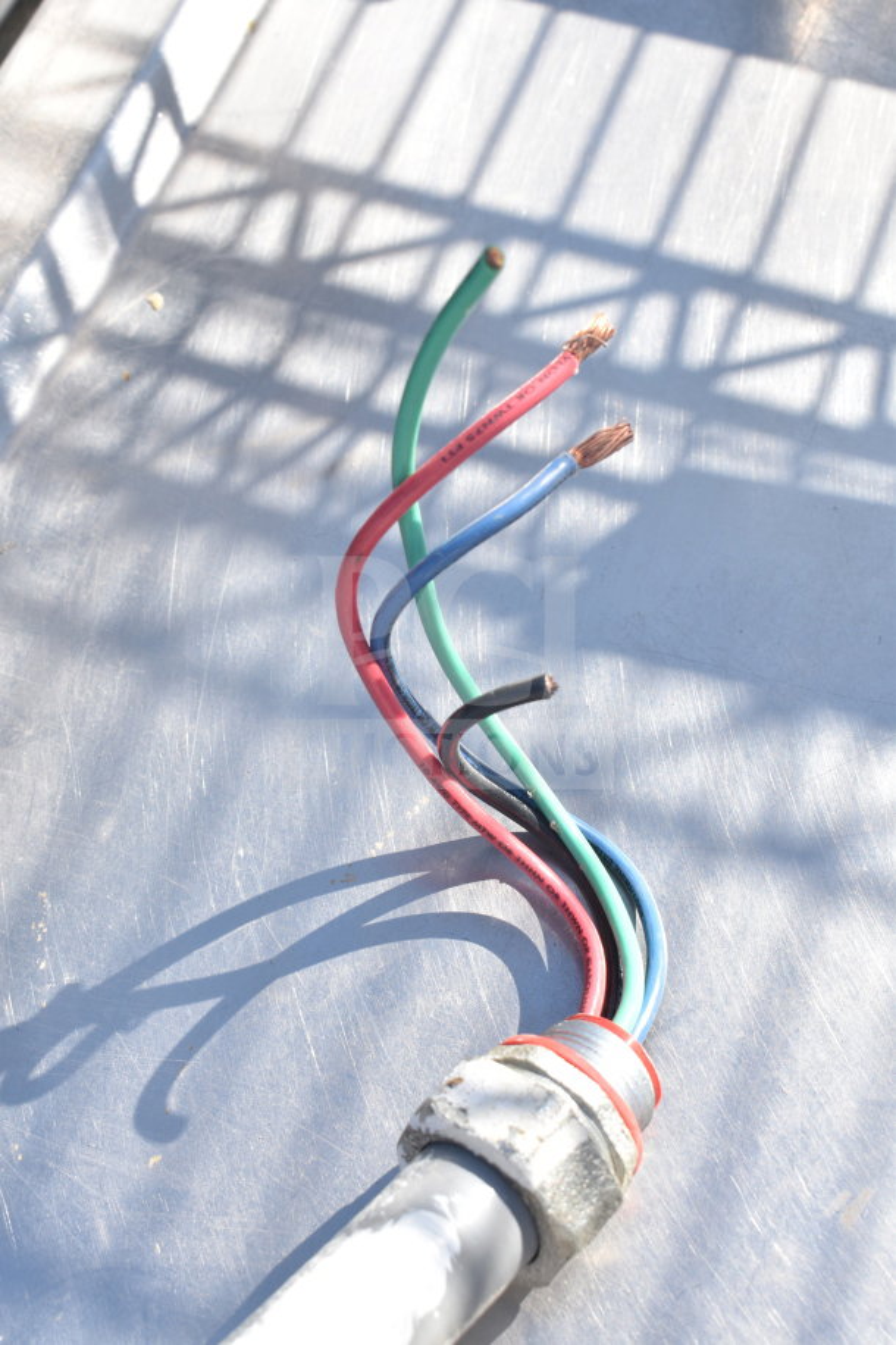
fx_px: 1904
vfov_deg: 38.9
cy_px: 672
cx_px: 448
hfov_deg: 26.5
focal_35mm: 51
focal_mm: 34
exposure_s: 1/200
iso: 200
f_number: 7.1
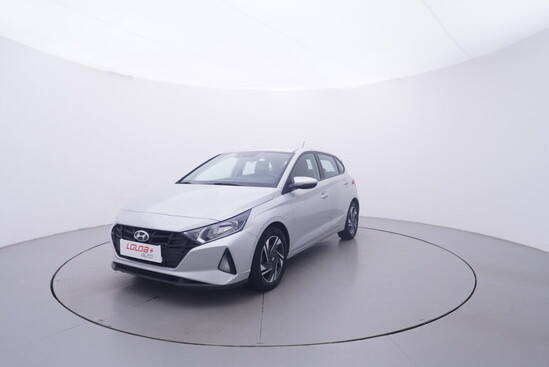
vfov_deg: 56.2
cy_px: 184
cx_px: 274
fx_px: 343
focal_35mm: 22
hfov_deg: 77.3
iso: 200
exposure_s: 1/80
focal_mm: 15
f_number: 5
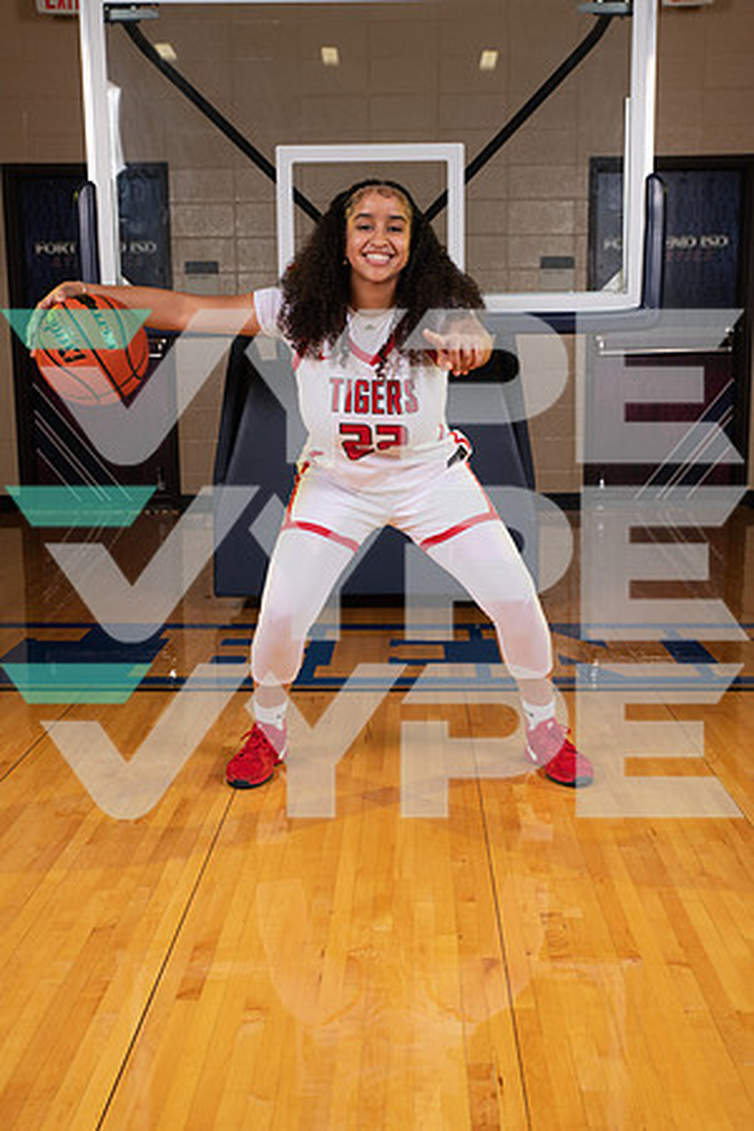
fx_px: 1319
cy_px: 566
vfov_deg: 46.4
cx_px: 377
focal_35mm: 42
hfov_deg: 31.9
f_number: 7.1
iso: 320
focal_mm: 42
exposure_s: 1/320
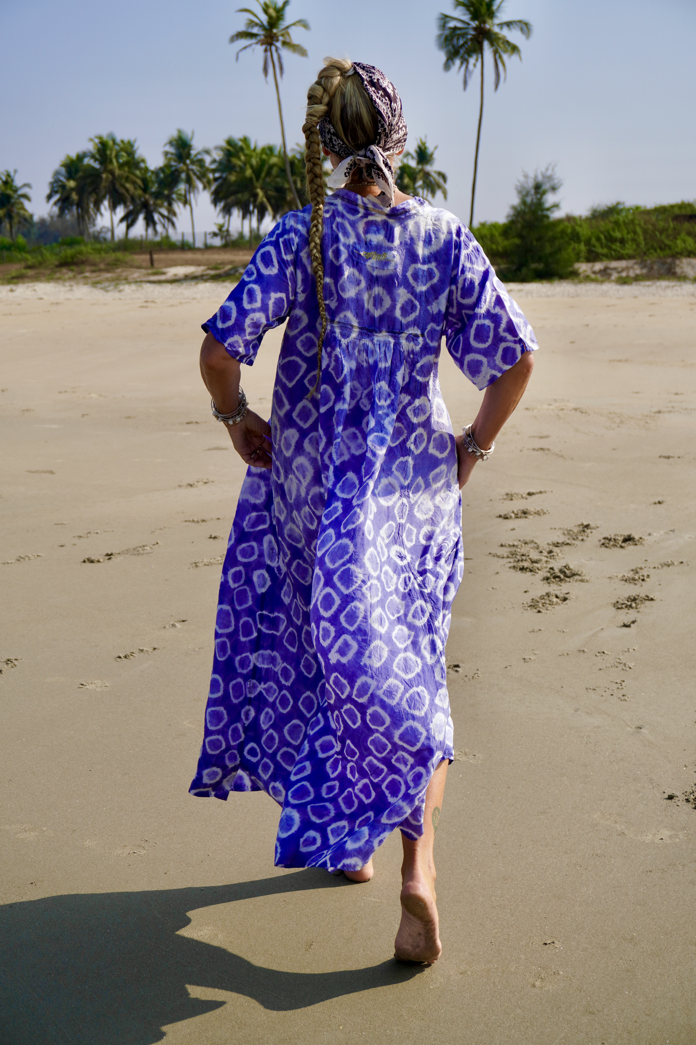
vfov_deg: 40.0
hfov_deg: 27.3
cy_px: 522
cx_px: 348
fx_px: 1435
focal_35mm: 50
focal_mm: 33
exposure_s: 1/800
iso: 100
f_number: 5.6
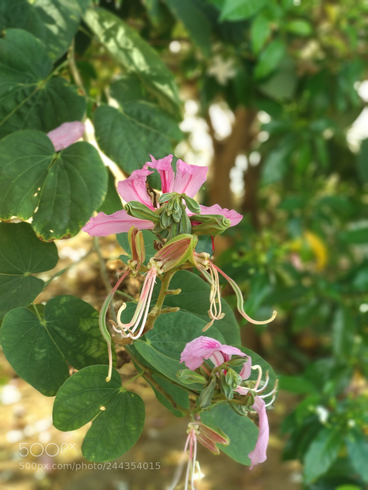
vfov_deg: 36.8
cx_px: 184
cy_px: 245
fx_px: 737
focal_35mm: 52
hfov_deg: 28.0
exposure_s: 1/100
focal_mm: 5.99
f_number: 2.6
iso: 100
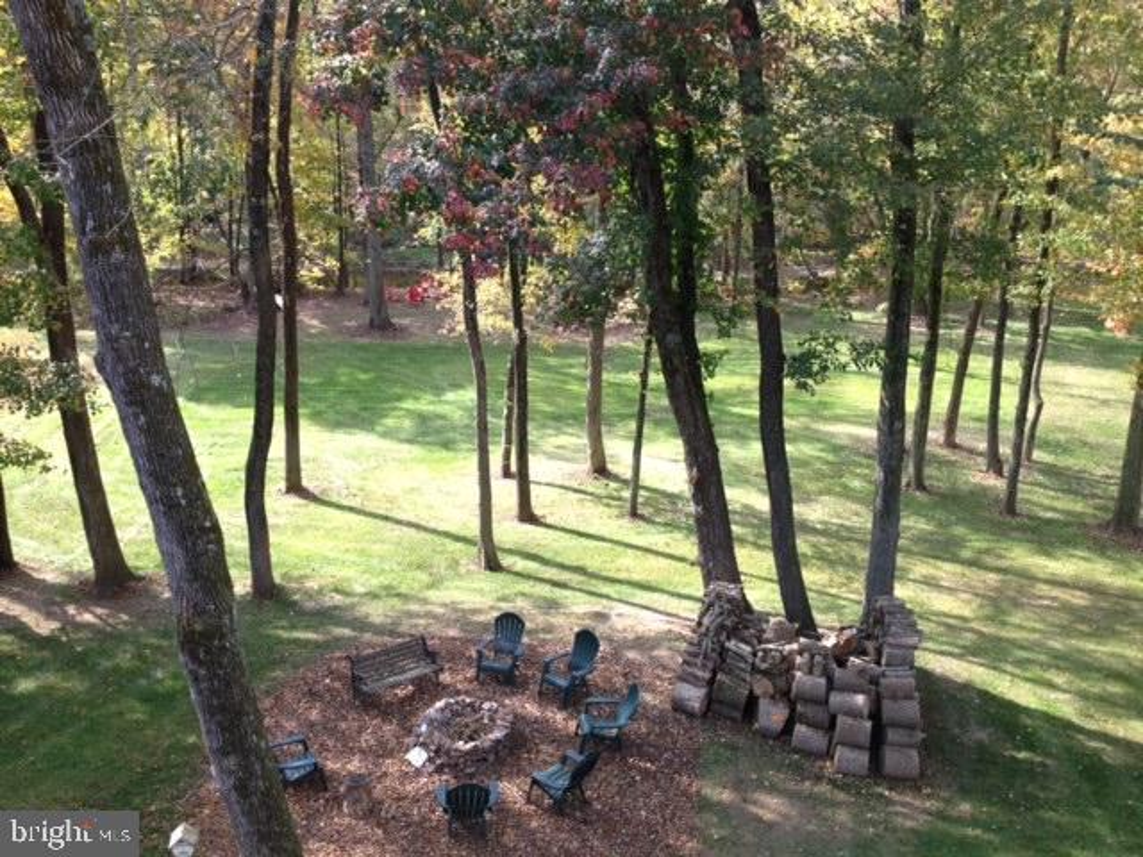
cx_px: 572
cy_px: 428
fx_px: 1156
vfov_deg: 40.7
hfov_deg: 52.6
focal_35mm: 35
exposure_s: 1/246
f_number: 2.4
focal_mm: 4.28
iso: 64
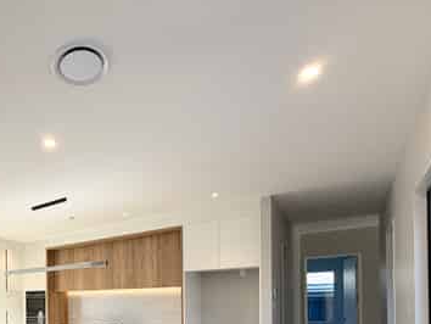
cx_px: 75
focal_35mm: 26
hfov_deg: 60.8
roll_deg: +0.7
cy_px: 297
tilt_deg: +1.2
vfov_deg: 47.3
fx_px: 324
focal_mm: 2.22
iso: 64
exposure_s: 1/121
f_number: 2.2
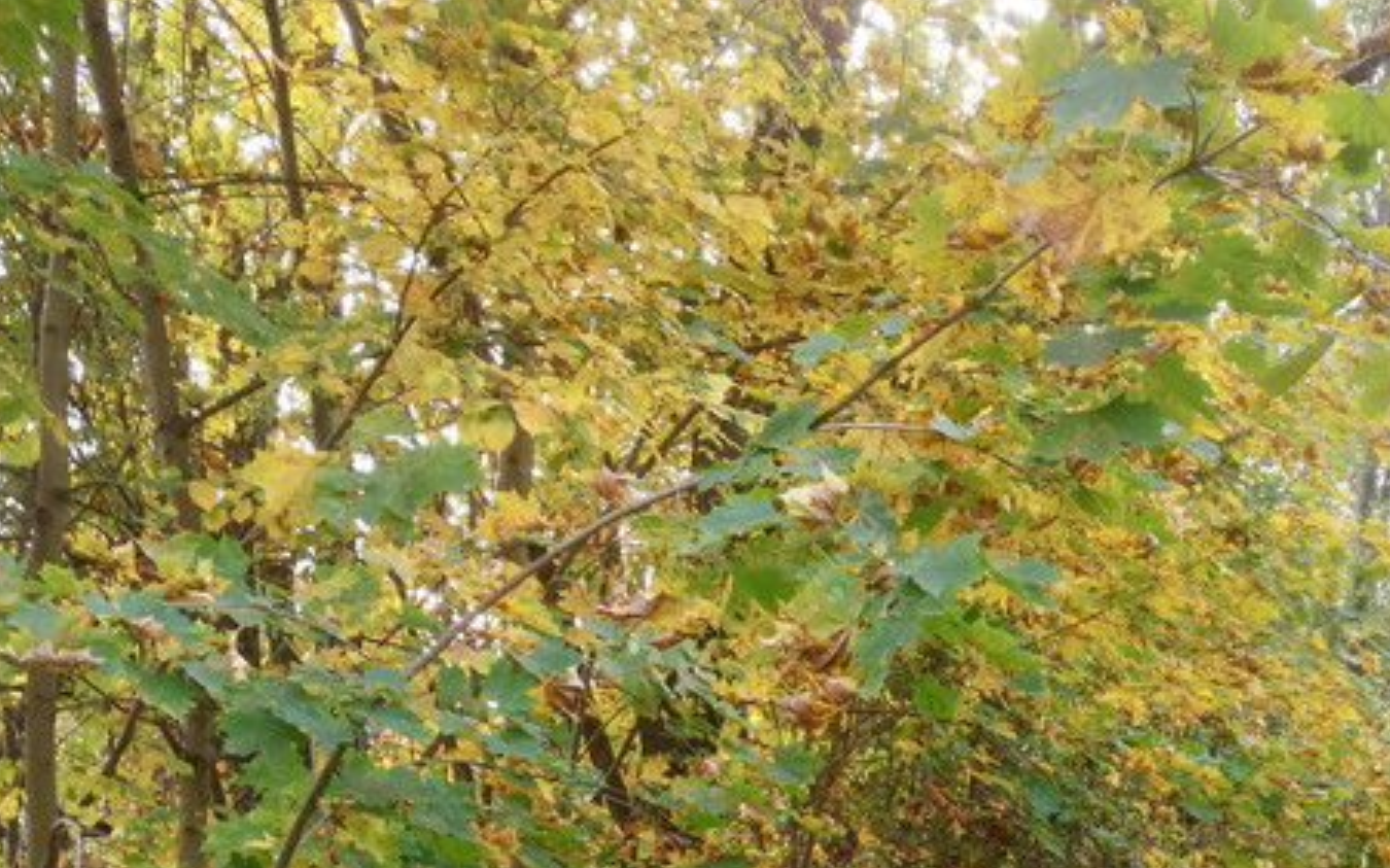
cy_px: 1035
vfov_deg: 24.0
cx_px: 896
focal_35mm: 49
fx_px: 1856
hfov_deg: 40.7
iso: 64
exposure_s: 1/50
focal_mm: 3.81
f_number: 2.2
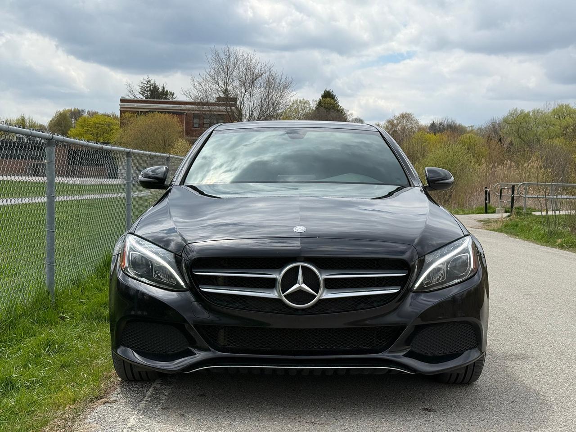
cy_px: 216
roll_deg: -1.4
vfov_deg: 30.3
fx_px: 799
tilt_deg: -1.4
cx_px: 288
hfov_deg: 39.7
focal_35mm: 48
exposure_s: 1/5587
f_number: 1.78
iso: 64
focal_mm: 6.76
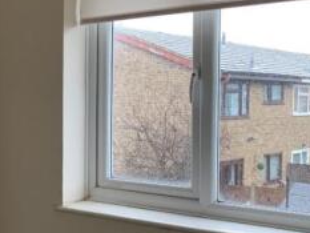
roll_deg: +1.3
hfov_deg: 27.6
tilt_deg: -4.6
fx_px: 582
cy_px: 130
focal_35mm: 65
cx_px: -19
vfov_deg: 22.6
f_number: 1.8
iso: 200
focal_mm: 4.25
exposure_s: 1/60
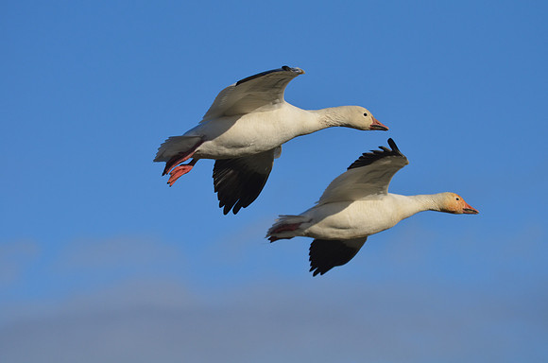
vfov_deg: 3.8
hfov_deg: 5.7
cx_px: 274
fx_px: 5468
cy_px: 182
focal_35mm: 360
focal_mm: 240
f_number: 8
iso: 280
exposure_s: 1/2000
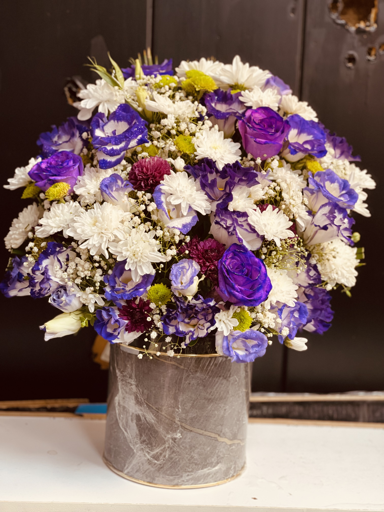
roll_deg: -3.3
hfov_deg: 22.9
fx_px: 947
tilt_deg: -9.8
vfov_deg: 30.3
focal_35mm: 64
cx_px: 192
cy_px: 256
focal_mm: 7.5
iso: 125
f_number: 2.2
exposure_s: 1/50
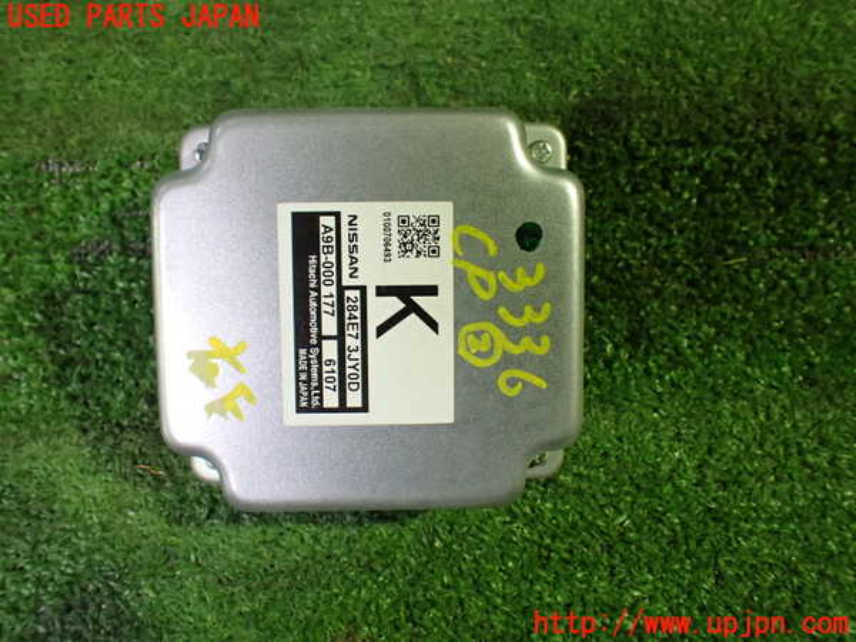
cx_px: 428
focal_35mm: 30
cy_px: 321
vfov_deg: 46.8
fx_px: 742
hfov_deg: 60.0
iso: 800
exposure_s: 1/80
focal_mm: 5.4
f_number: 2.3
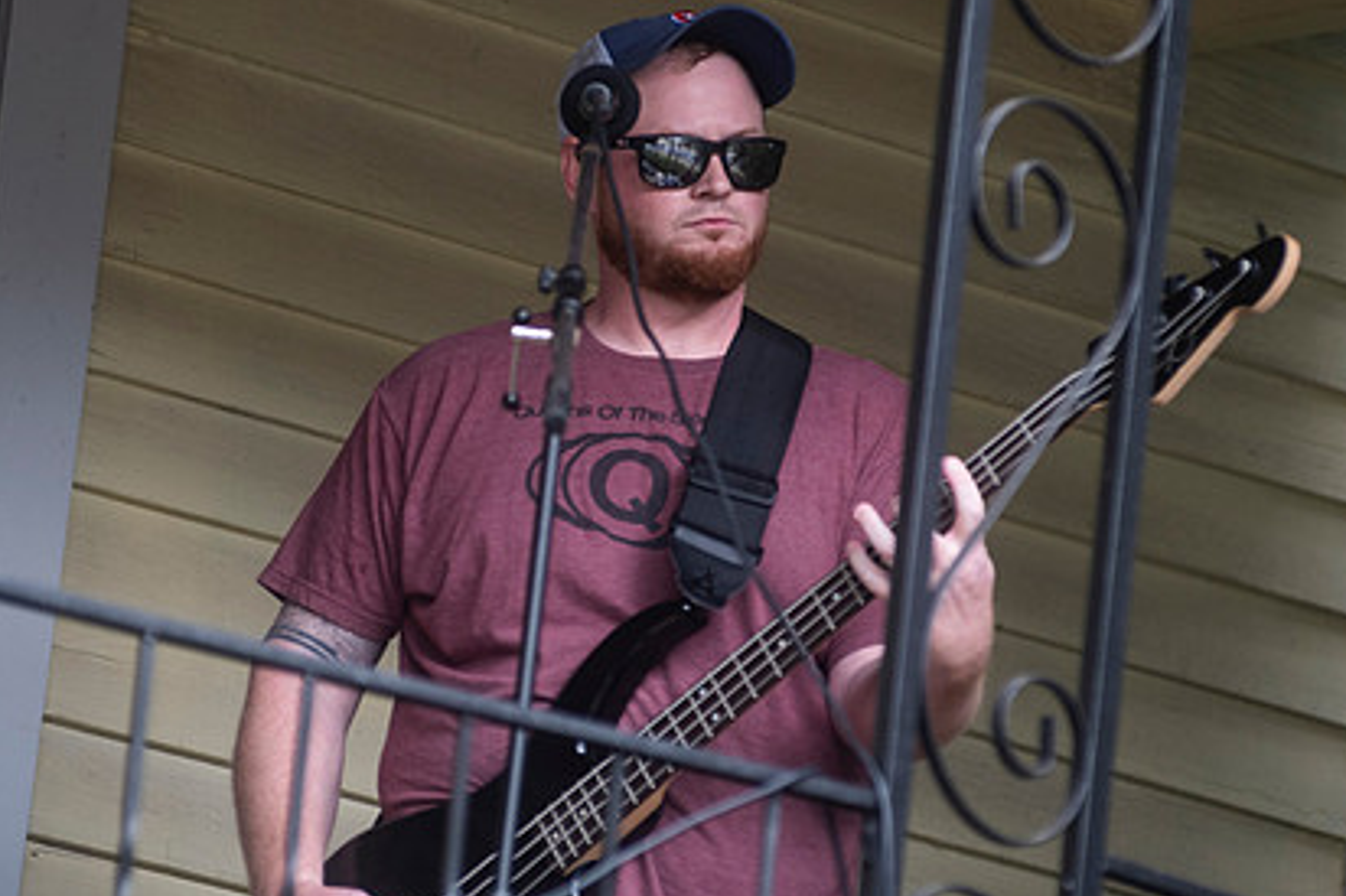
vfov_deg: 3.9
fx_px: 13043
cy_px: 321
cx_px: 692
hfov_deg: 5.9
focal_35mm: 349
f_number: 4
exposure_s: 1/250
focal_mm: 200
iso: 400
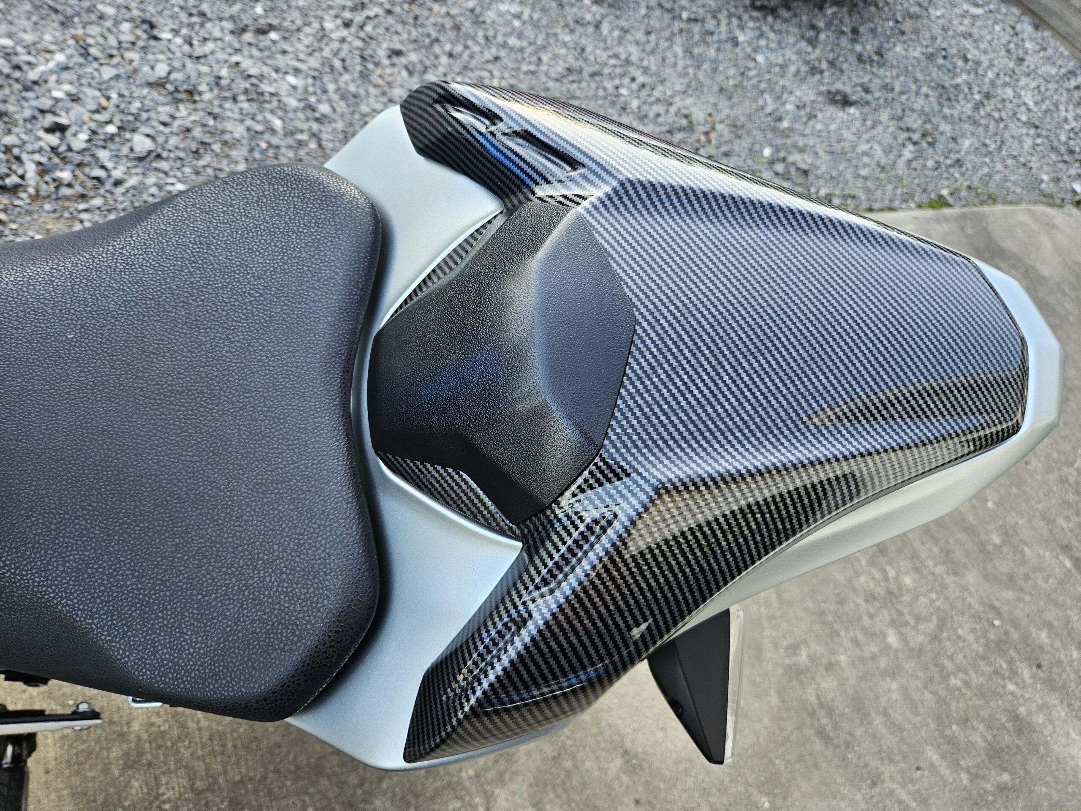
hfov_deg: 73.9
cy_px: 406
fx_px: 718
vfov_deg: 58.9
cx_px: 540
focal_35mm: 23
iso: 64
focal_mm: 5.4
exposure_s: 1/120
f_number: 1.8
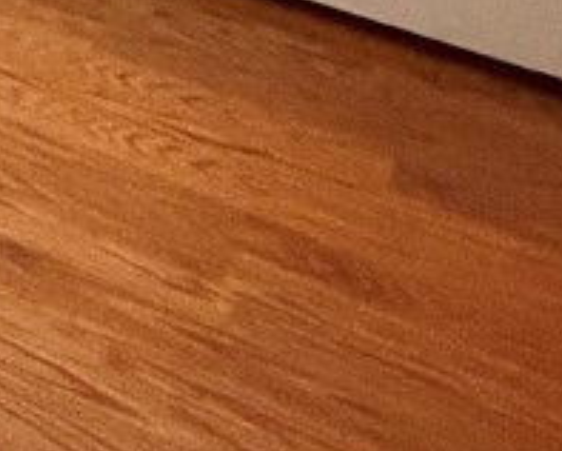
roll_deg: +1.0
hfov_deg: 11.0
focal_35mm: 111
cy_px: -676
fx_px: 1848
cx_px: -1127
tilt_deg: -13.1
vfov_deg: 11.3
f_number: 2.2
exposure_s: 1/60
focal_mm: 2.22
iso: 500
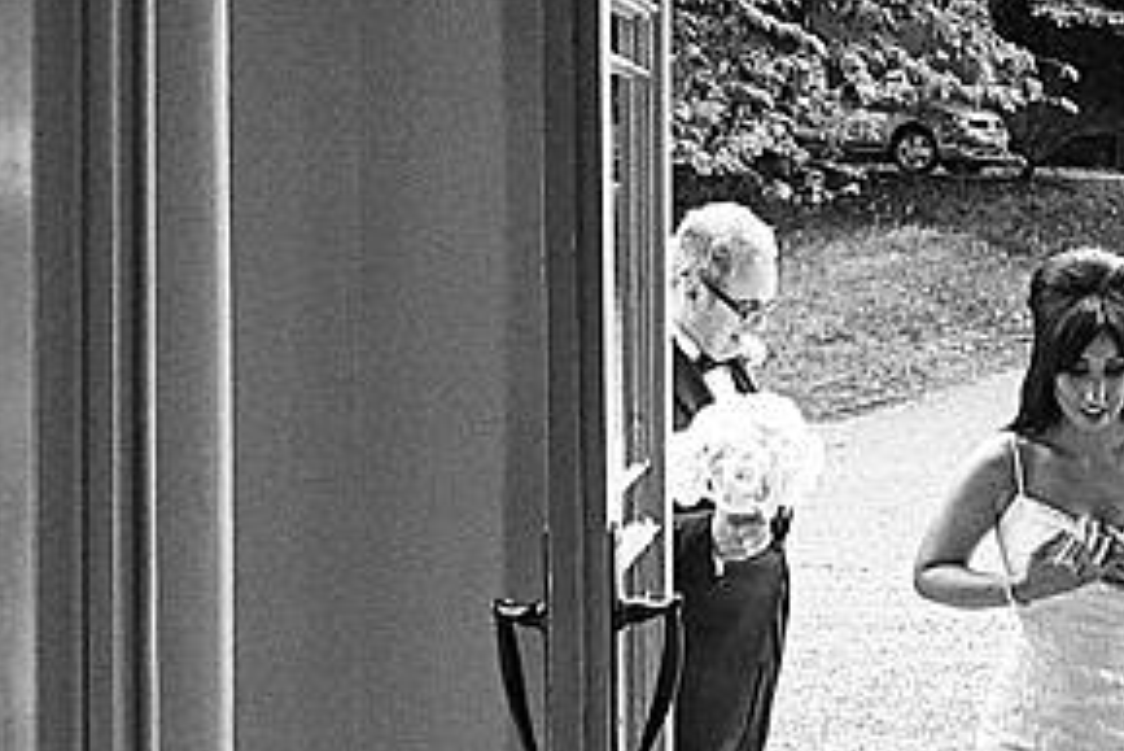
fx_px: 2593
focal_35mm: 83
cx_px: 1035
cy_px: 187
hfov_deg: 23.7
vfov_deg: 16.4
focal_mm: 16
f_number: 3.2
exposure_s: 1/4000
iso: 3200
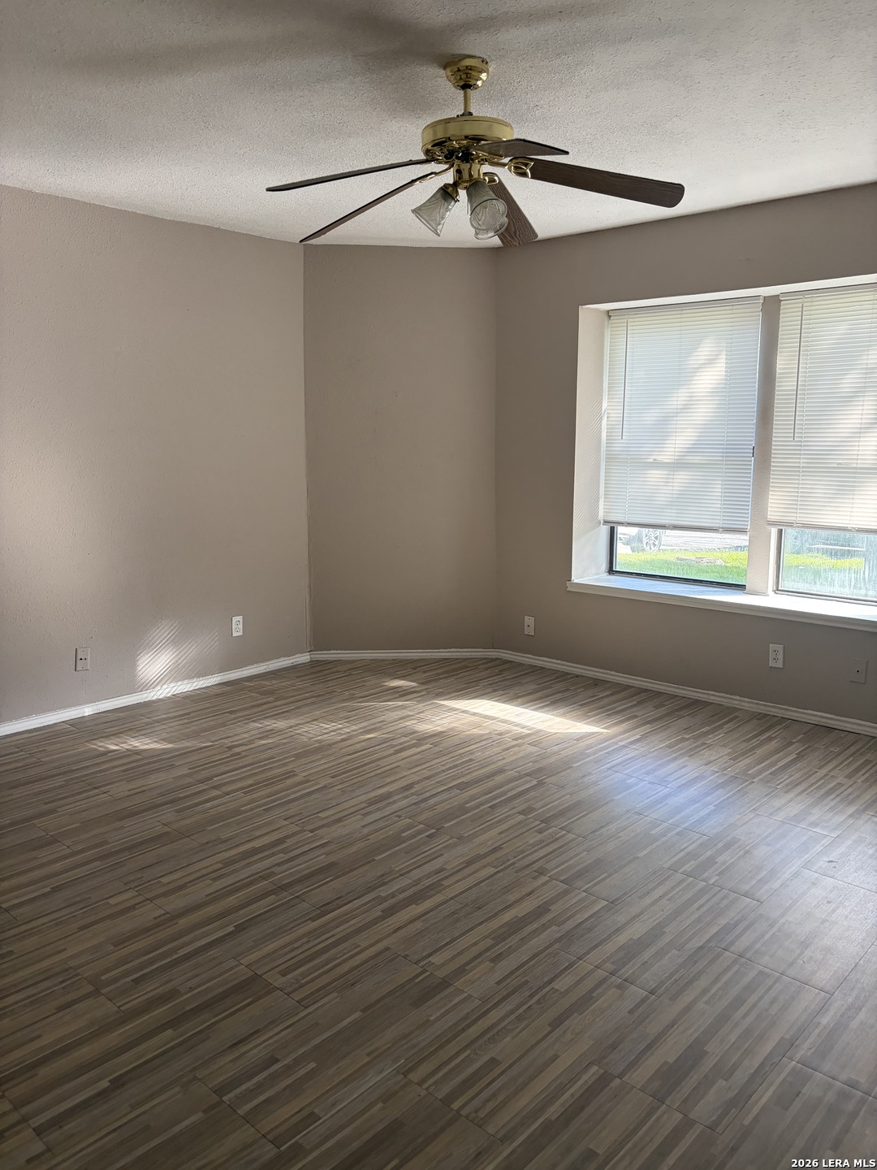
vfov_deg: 67.3
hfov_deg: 53.1
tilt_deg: -8.0
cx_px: 438
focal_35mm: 26
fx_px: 878
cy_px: 585
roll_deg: +0.8
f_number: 1.6
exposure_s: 1/209
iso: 100
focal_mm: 5.96
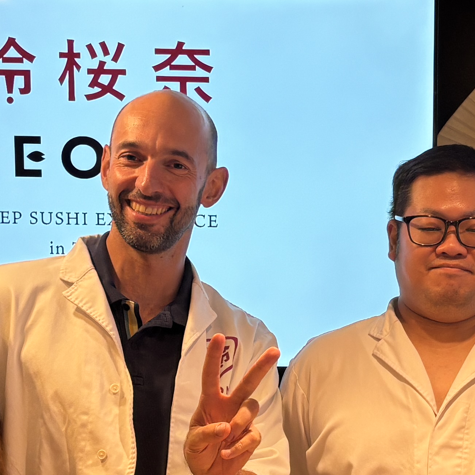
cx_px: 441
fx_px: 1568
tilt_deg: +0.8
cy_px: 309
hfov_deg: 17.0
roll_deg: -1.3
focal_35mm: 101
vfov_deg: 17.2
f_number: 1.6
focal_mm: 5.96
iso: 100
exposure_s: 1/50
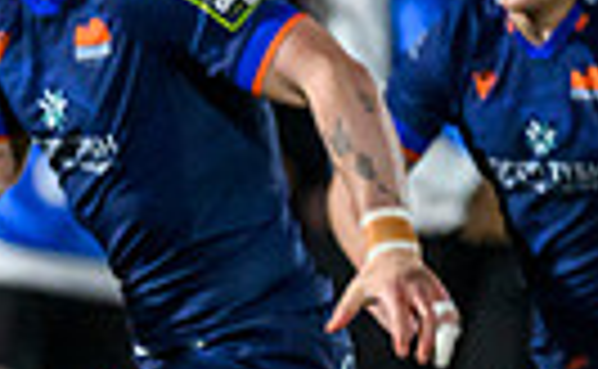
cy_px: 829
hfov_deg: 0.8
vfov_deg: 0.5
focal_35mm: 2600
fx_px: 42213
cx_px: -1080
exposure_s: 1/1250
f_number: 2.8
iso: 6400
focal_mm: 400
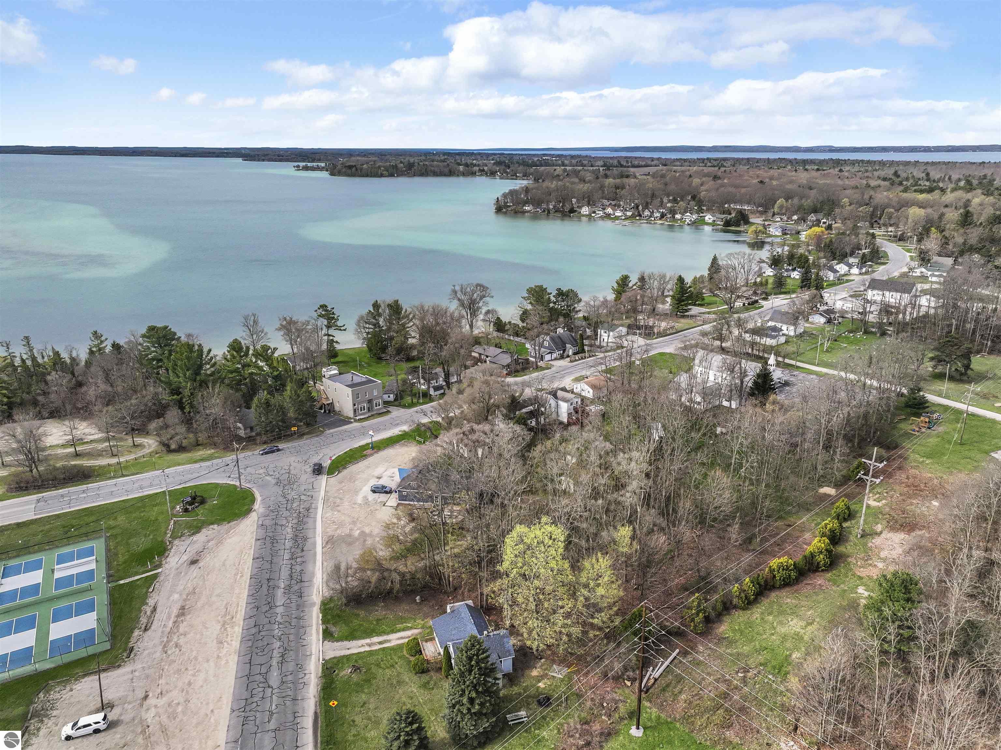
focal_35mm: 24
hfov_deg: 71.6
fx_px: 694
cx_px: 500
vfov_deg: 56.8
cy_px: 375
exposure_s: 1/320
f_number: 2.8
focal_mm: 12.29
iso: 800
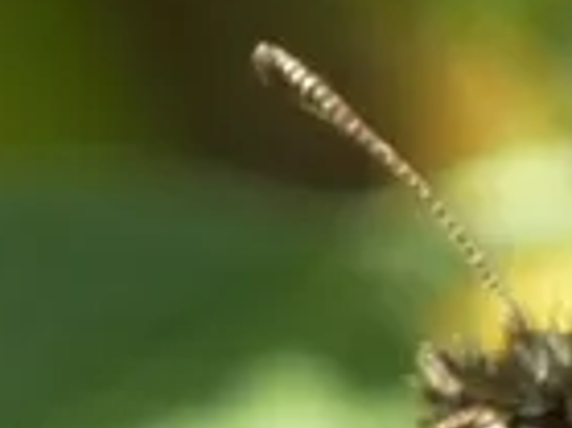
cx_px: 926
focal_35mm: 1424
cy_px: 169
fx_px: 23510
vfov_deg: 1.0
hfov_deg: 1.4
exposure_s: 1/125
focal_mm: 55.4
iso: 80
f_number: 5.6
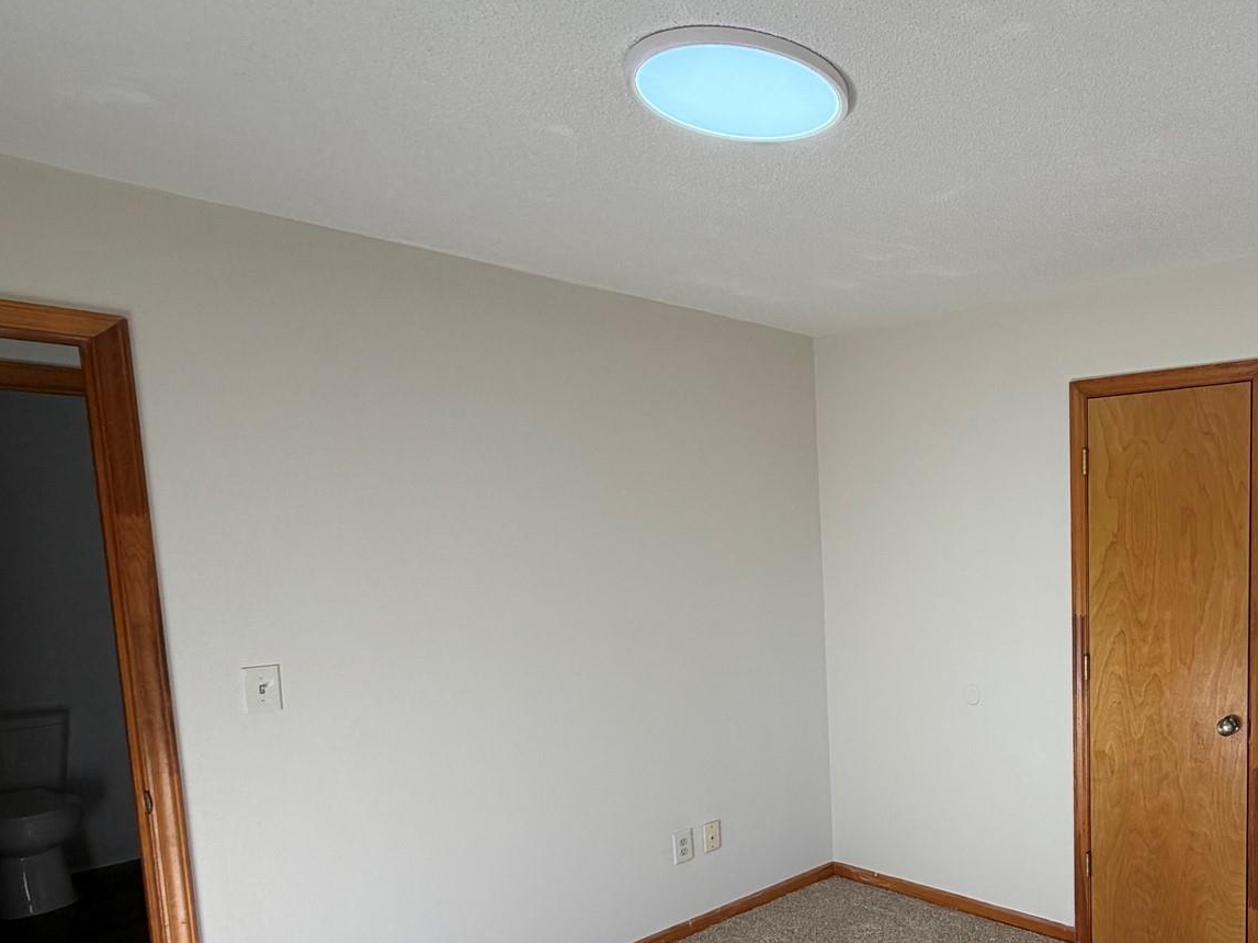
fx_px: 908
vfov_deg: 53.9
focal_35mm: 25
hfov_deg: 61.9
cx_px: 1055
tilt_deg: -7.3
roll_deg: -0.1
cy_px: 620
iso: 50
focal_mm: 2.22
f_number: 2.2
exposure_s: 1/147
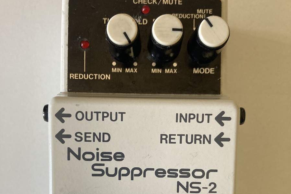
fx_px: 315
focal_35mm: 39
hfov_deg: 49.6
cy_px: 148
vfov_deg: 33.5
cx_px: 146
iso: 250
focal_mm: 3.99
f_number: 1.8
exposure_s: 1/60
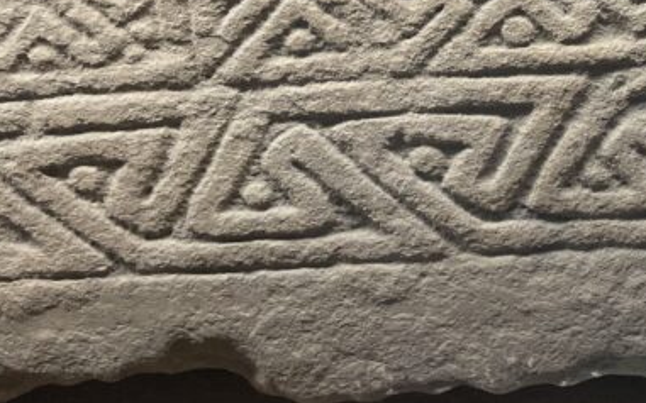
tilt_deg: -31.3
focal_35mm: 74
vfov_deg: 16.2
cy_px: -188
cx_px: 699
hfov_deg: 25.9
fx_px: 1303
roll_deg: +2.0
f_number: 1.6
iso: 80
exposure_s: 1/100
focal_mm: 4.2
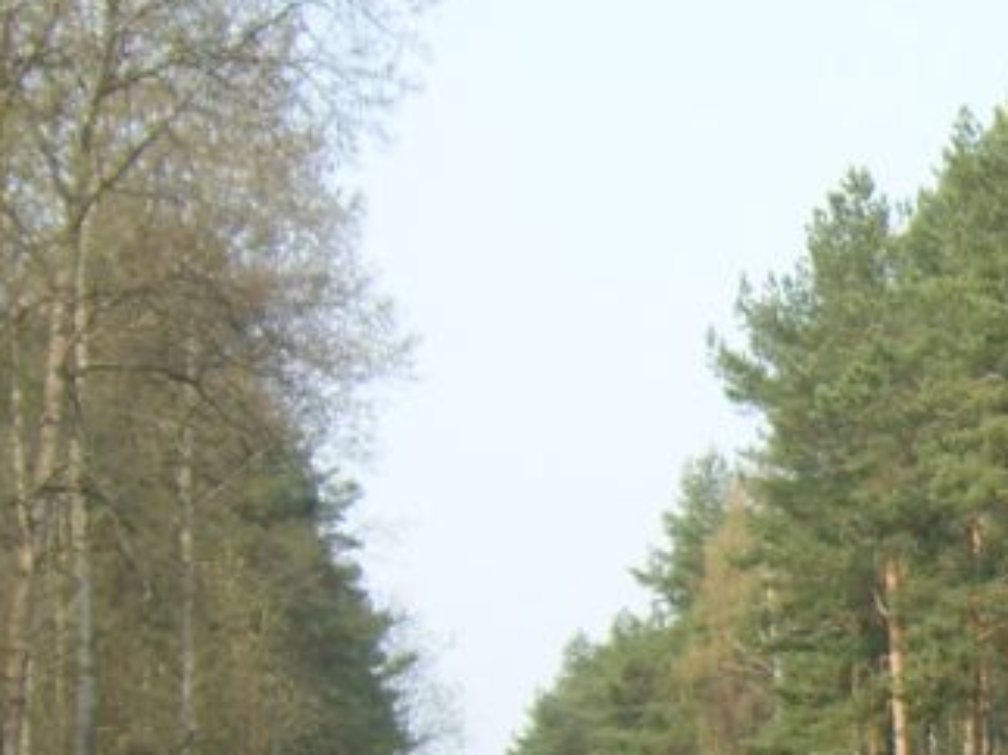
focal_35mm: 96
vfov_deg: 15.0
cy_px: 849
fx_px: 2794
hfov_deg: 18.3
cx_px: 1479
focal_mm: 8.13
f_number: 4
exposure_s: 1/192
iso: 50
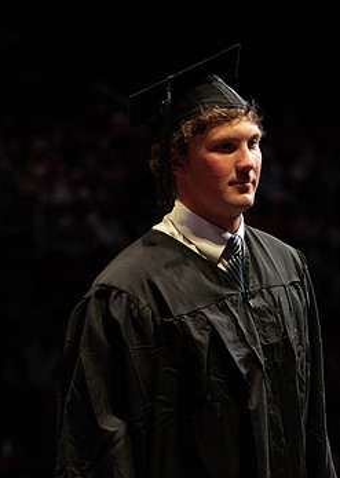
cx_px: 349
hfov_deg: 6.0
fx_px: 3225
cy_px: 238
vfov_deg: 8.5
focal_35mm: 238
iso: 1600
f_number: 4.5
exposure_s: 1/320
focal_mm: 125
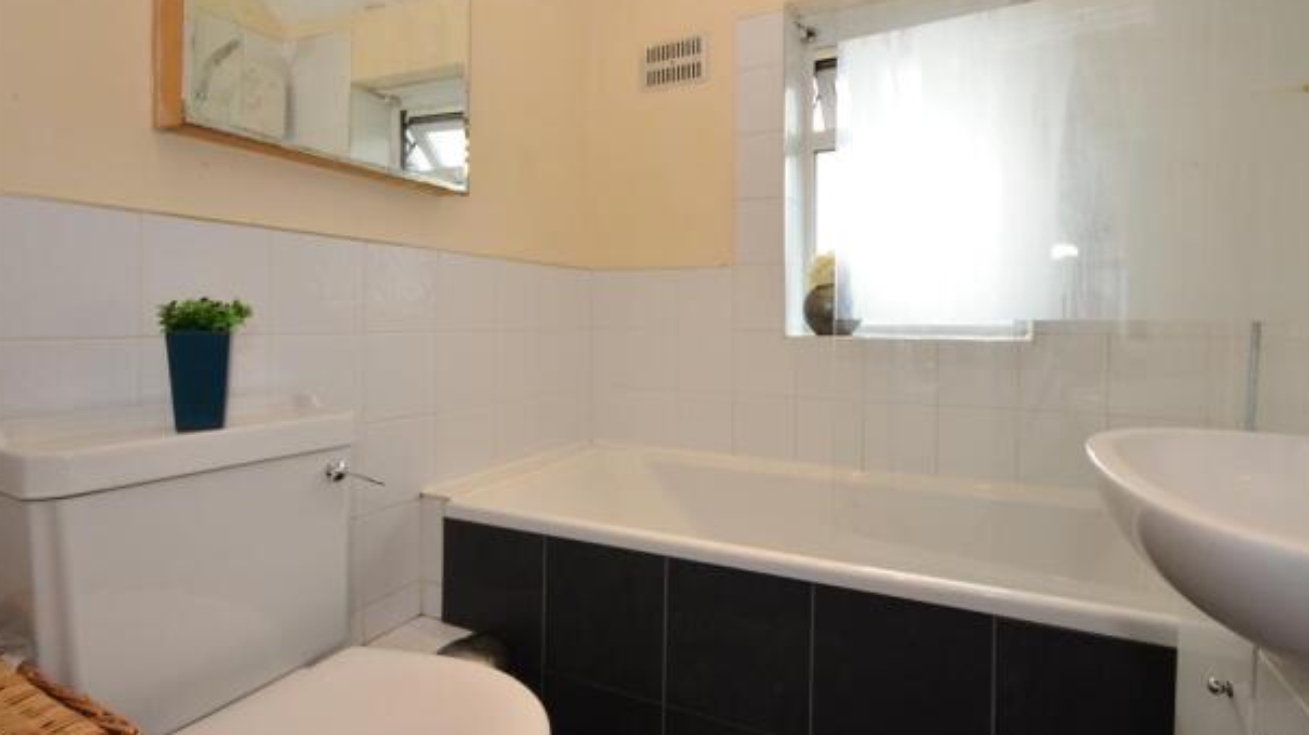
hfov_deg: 95.8
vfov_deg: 63.6
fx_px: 590
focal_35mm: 17
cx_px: 697
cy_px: 320
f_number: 22
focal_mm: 10
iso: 400
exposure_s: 1/4
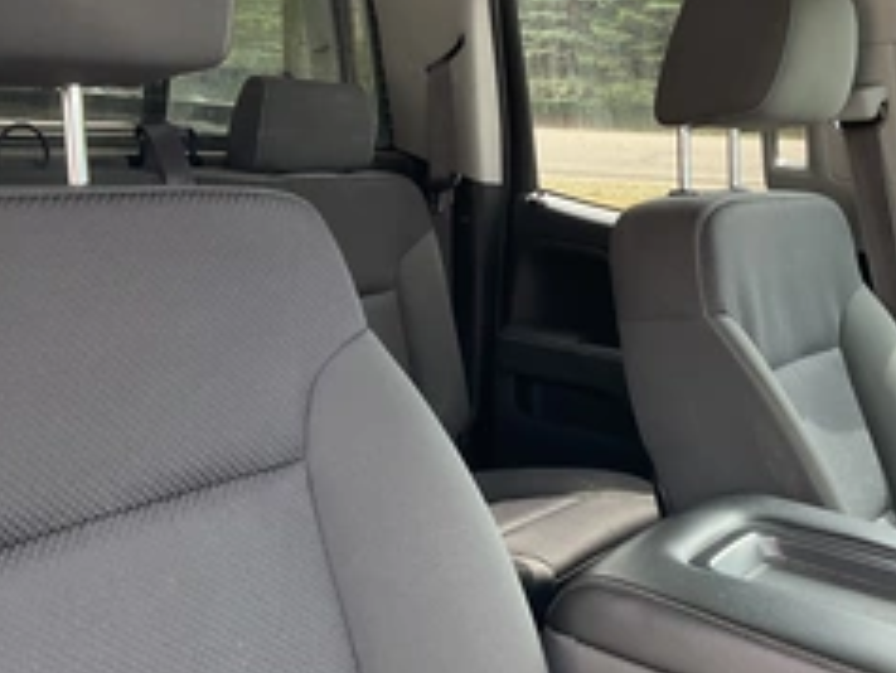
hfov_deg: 38.6
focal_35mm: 49
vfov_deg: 29.6
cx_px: 563
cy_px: 257
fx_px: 1269
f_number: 1.8
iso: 40
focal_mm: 3
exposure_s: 1/122
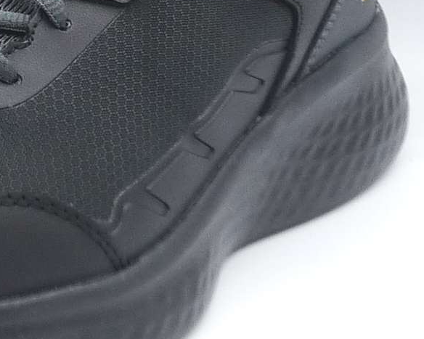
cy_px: 76
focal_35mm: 147
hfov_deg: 13.0
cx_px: 49
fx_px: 1844
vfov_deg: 10.5
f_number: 4
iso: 100
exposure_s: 1/160
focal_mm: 5.5
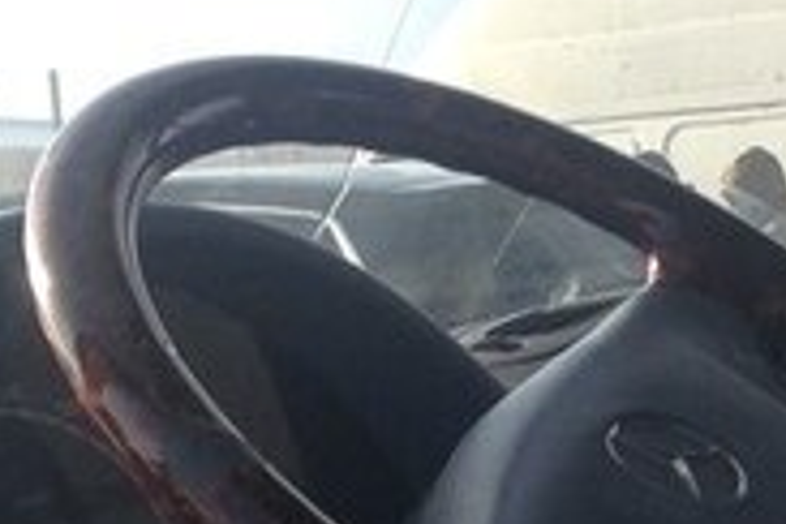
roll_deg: +1.0
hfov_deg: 15.4
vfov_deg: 10.8
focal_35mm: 124
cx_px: 1121
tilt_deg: -9.7
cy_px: 651
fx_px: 2707
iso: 50
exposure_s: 1/713
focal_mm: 4.12
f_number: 2.4
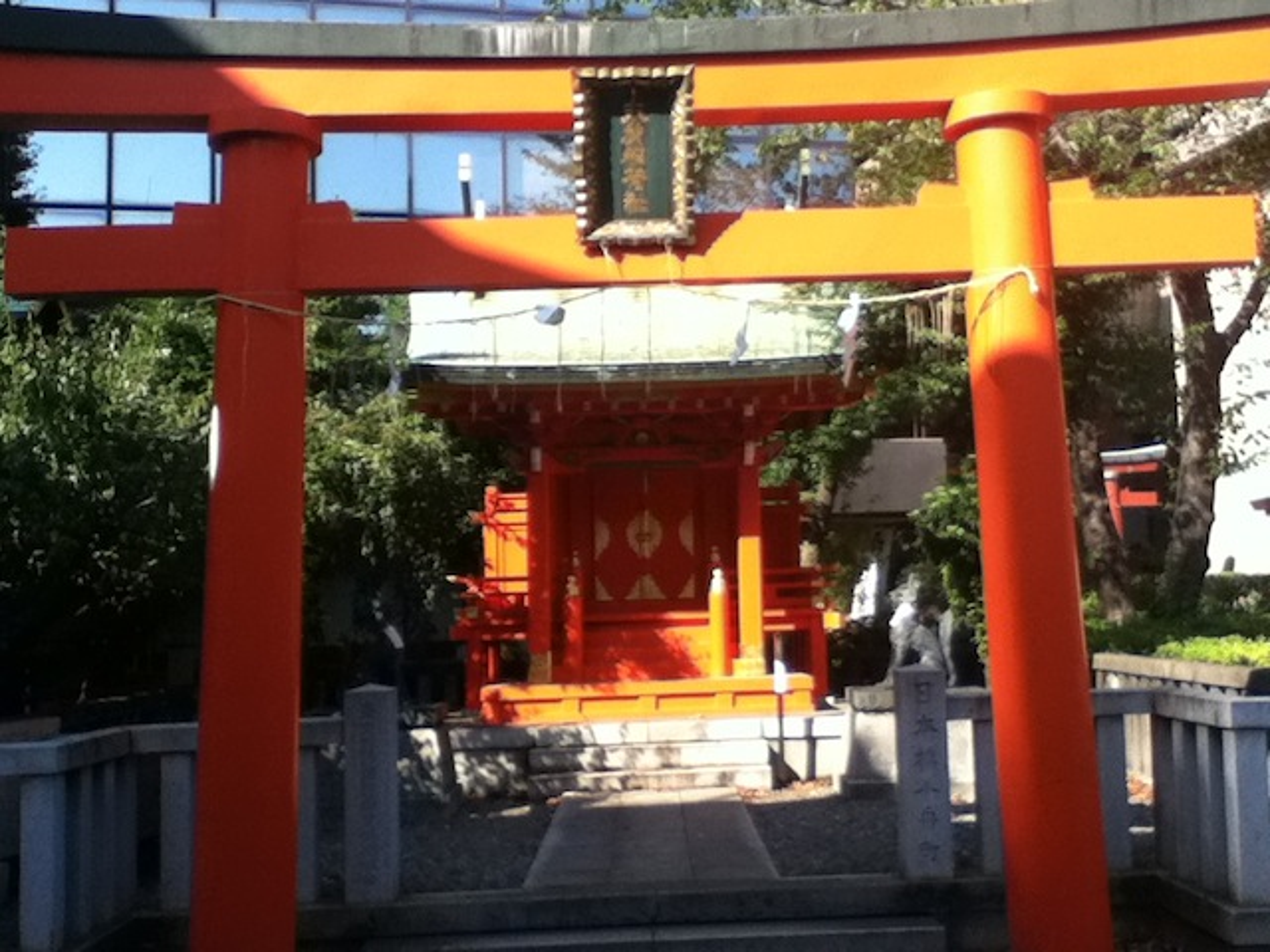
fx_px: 1174
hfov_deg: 56.8
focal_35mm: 32
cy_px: 476
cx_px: 635
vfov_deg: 44.2
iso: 80
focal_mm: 3.85
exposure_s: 1/495
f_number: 2.4
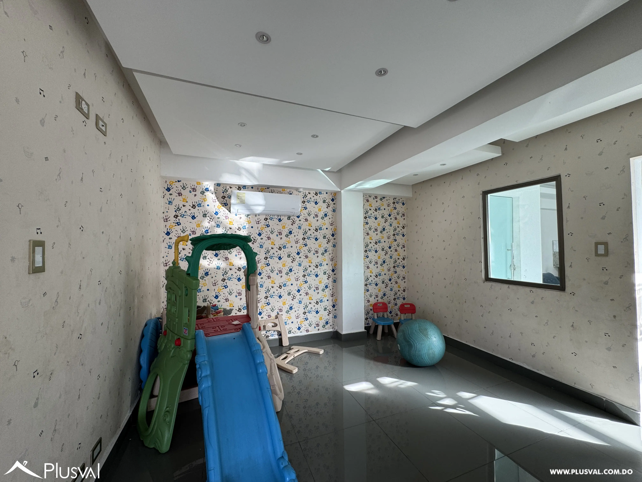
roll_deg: +0.5
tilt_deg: +0.9
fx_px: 260
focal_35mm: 14
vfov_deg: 85.7
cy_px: 241
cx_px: 321
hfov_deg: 102.1
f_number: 2.2
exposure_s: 1/99
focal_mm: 2.22
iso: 64
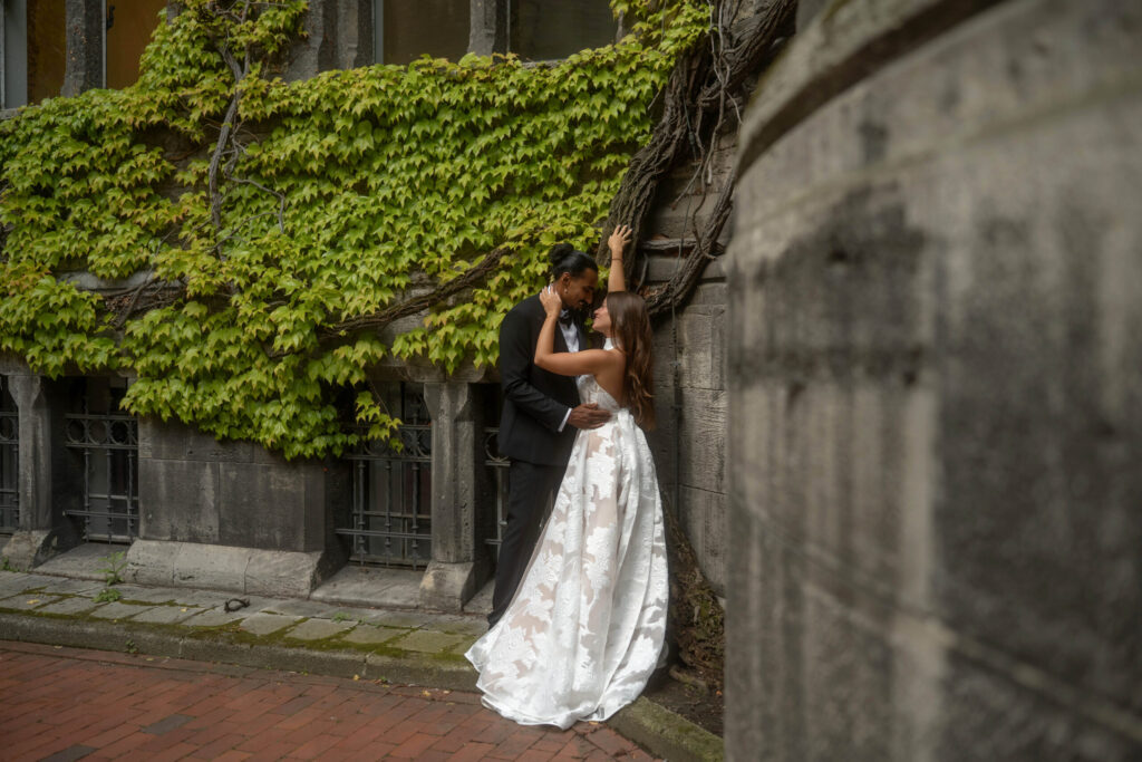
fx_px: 1110
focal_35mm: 35
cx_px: 571
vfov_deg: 37.9
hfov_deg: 54.4
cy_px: 381
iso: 200
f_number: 2.2
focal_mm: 35
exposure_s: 1/160
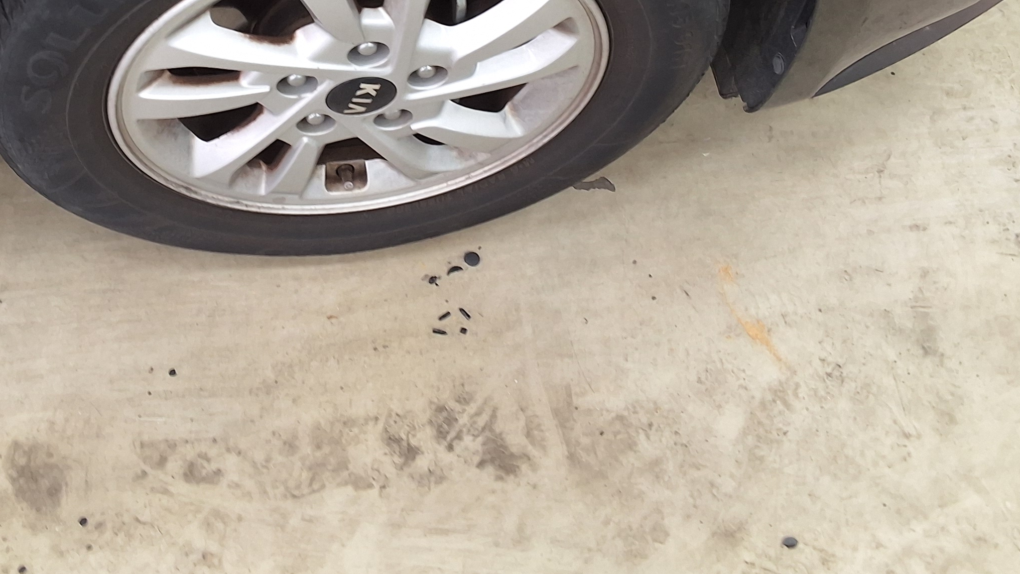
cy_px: -20
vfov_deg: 23.3
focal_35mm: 49
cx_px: 344
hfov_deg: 41.6
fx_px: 1325
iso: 64
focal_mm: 2.91
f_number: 1.9
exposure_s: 1/40
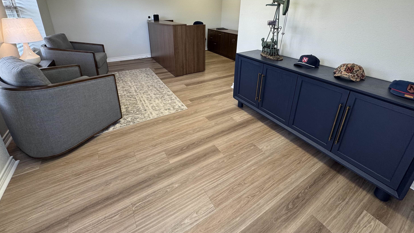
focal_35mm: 16
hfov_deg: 99.4
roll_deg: -1.8
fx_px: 176
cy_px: 71
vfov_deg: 64.7
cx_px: 204
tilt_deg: -19.1
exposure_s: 1/120
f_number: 2.2
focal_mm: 2.22
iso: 160
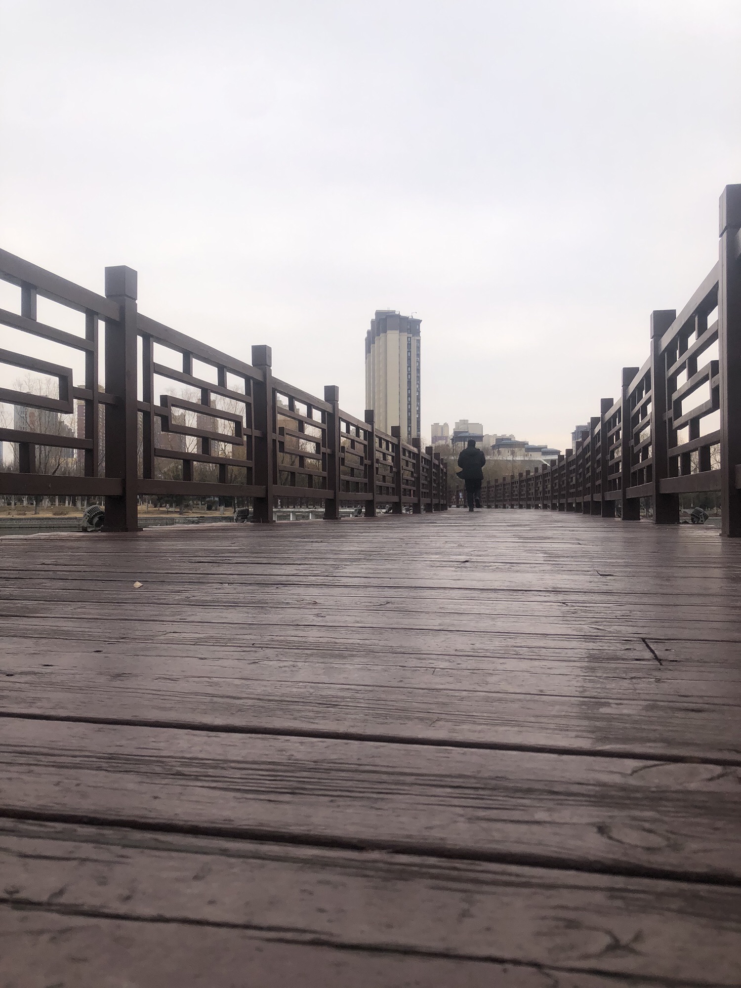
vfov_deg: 63.4
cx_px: 370
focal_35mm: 28
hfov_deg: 49.7
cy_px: 494
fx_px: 799
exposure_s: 1/1919
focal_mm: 4
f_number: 1.8
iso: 20
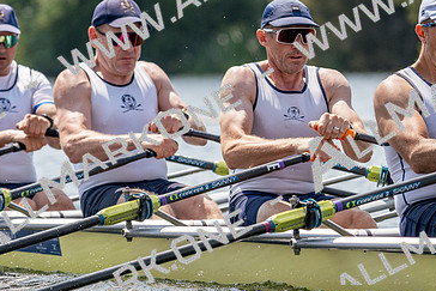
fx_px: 5173
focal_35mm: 427
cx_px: 206
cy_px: 80
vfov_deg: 3.2
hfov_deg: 4.8
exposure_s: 1/1600
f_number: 5.6
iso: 200
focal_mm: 268
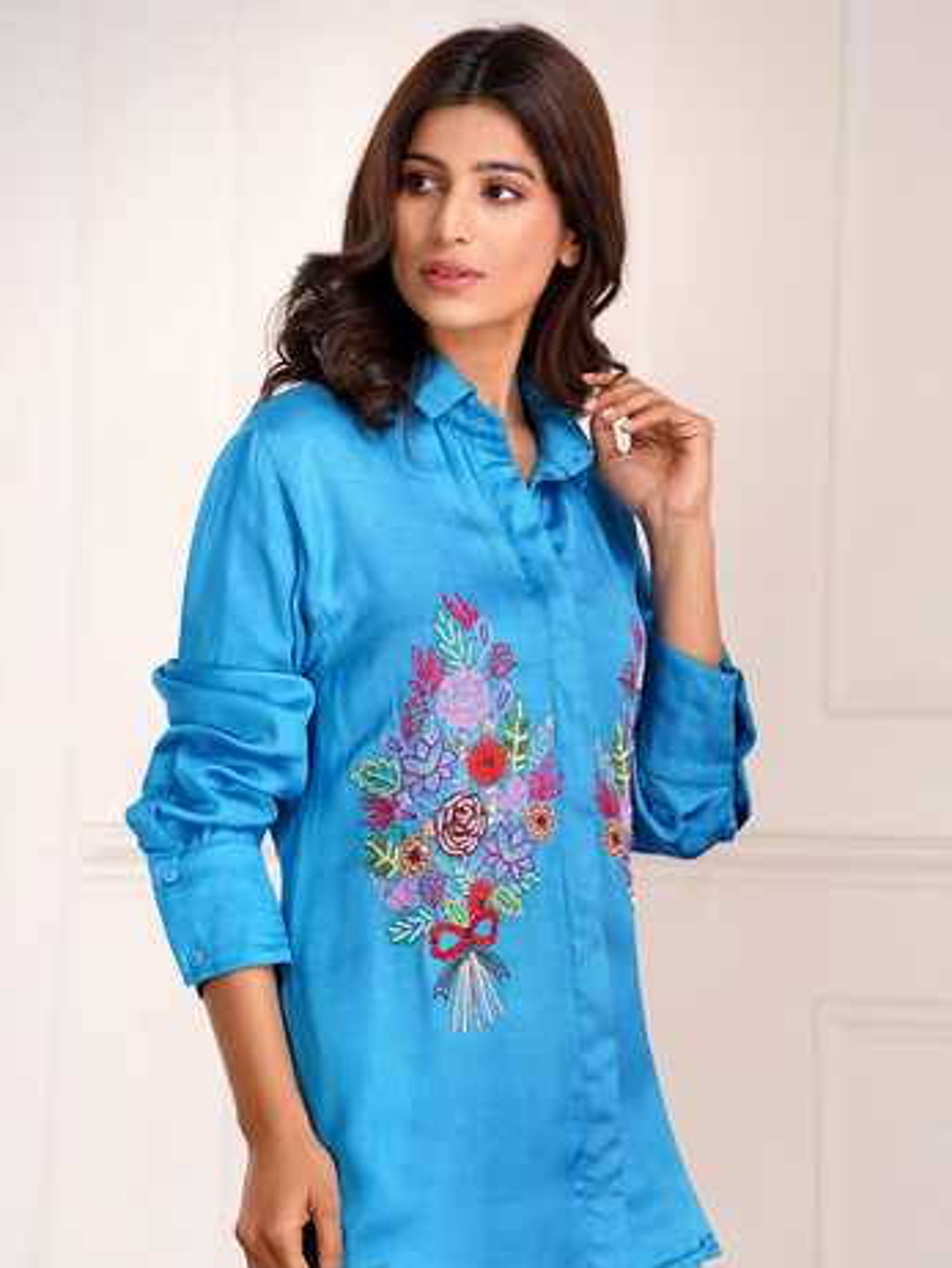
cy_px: 698
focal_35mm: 166
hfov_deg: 9.0
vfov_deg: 11.9
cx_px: 475
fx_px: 6081
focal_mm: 152
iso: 250
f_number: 10
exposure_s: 1/125
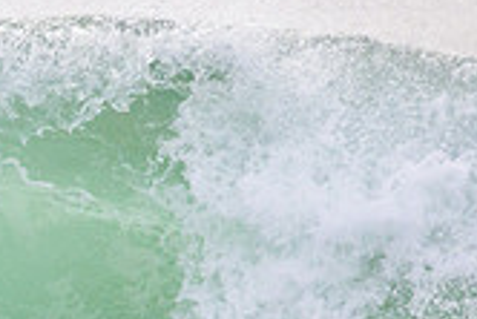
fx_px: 37065
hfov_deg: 0.7
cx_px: -267
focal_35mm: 2795
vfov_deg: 0.5
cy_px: 332
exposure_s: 1/2000
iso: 1250
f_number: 11
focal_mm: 800
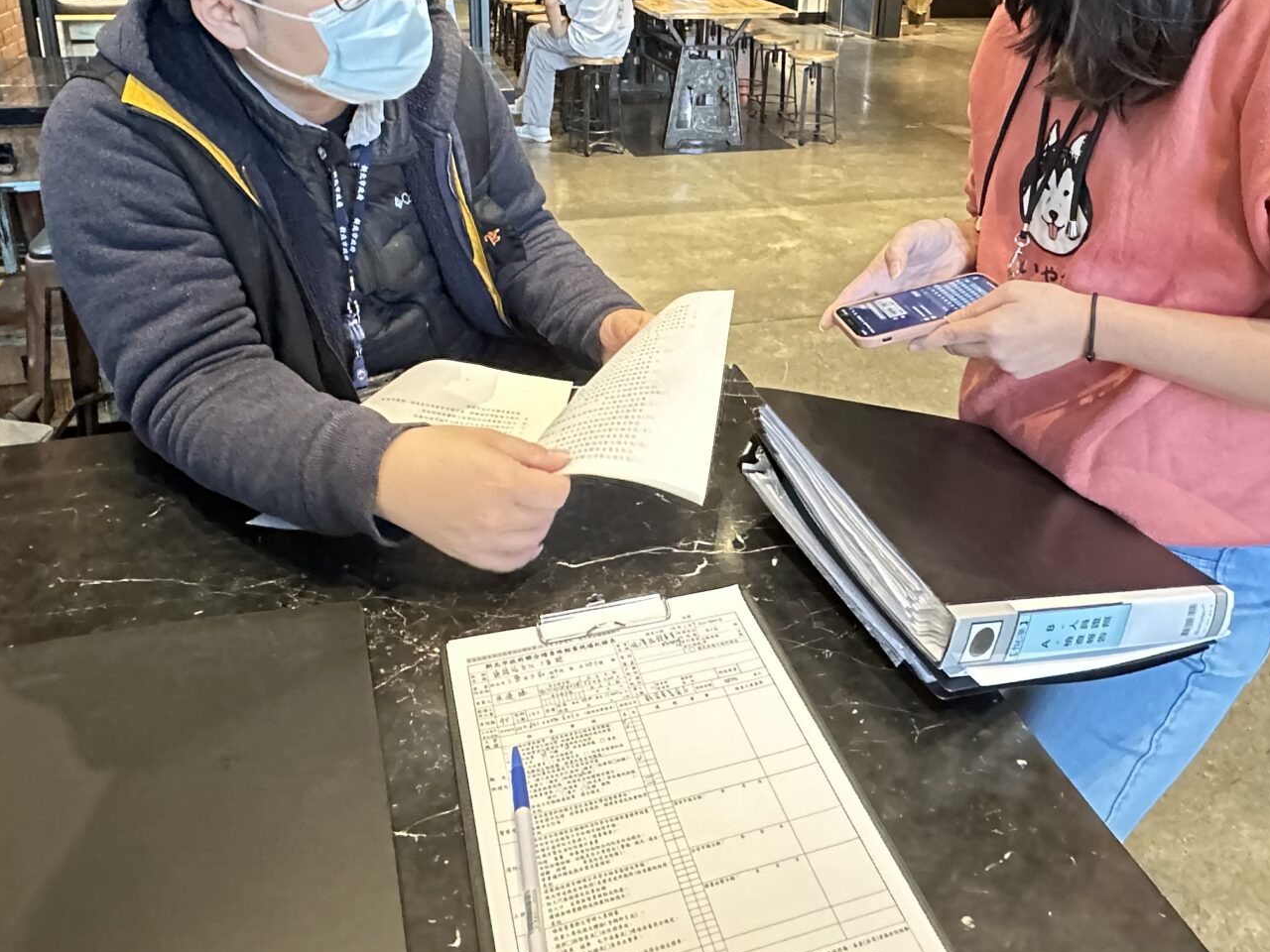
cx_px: 681
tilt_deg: -16.8
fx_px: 1027
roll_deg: -1.4
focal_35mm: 28
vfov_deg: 47.3
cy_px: 203
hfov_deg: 63.4
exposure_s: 1/30
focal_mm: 2.22
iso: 1000
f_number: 2.2
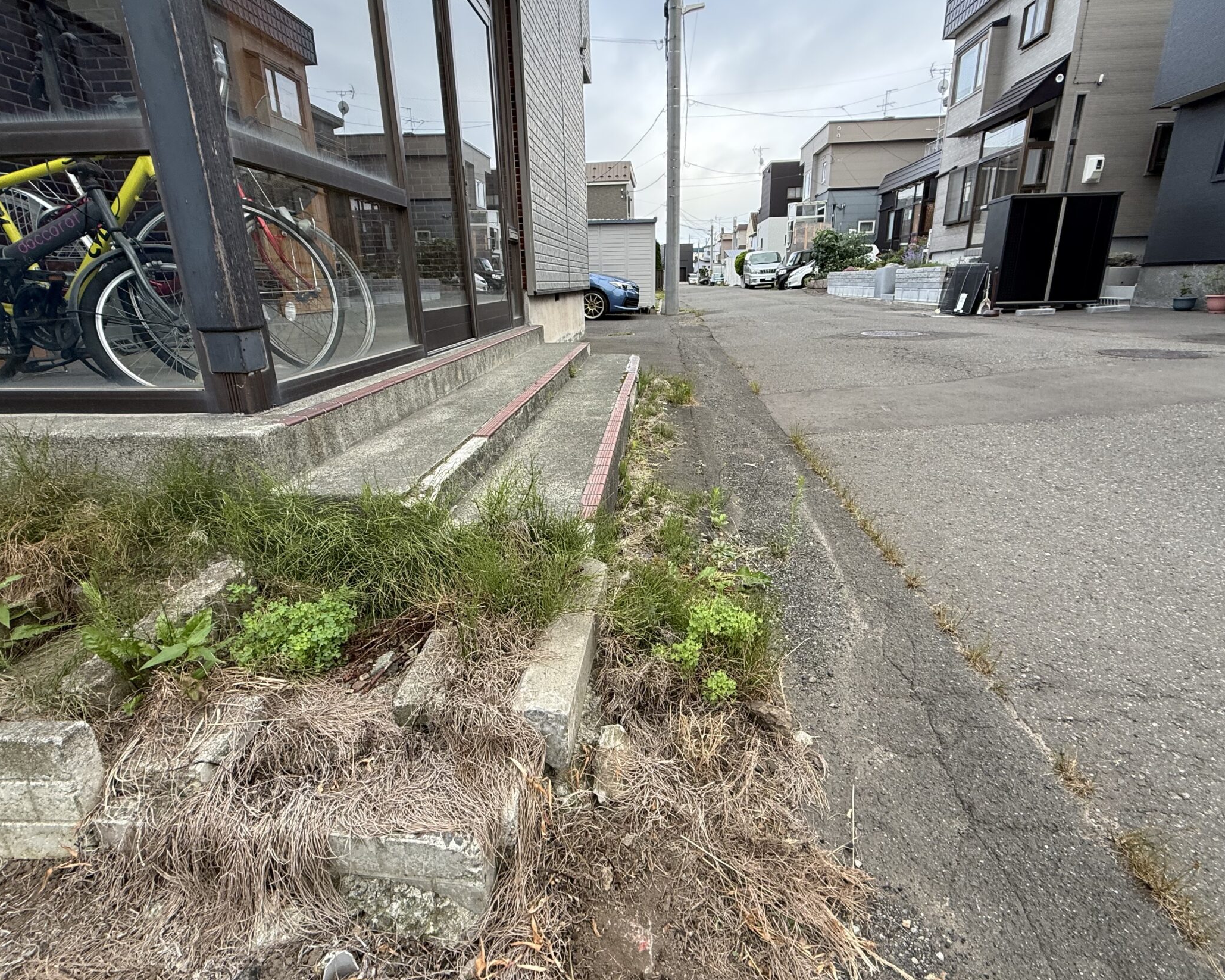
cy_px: 485
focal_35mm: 17
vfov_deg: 77.0
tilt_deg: -19.2
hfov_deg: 89.6
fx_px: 616
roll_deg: +0.4
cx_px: 626
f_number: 2.2
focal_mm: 2.22
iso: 80
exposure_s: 1/99
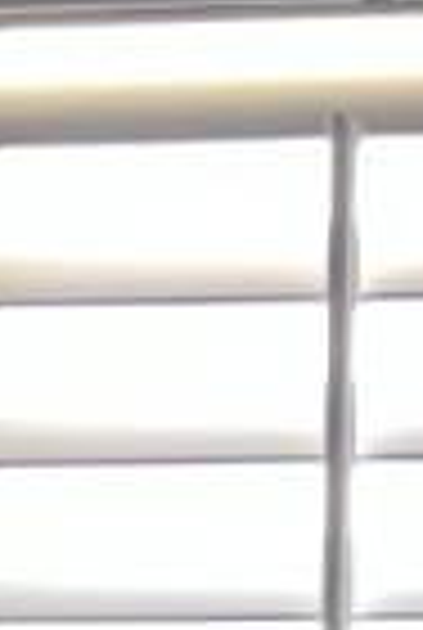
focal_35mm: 289
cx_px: 630
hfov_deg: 4.7
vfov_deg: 6.1
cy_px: 2410
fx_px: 5068
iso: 64
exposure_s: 1/60
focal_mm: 5.1
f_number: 1.6
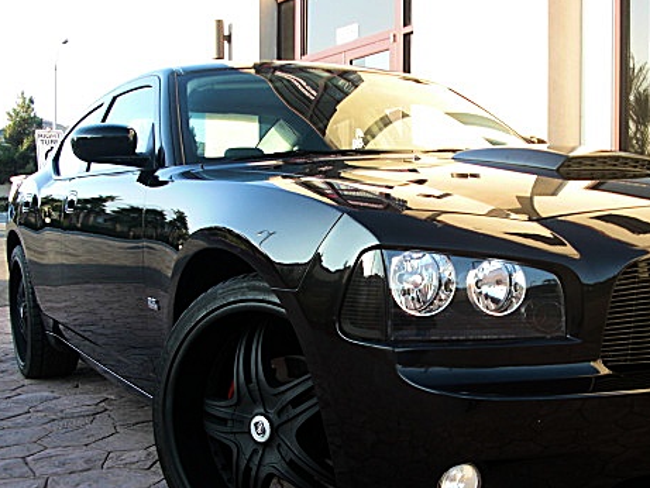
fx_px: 939
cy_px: 307
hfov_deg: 37.8
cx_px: 431
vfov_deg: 29.0
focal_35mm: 50
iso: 50
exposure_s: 1/100
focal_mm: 6.3
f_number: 2.8
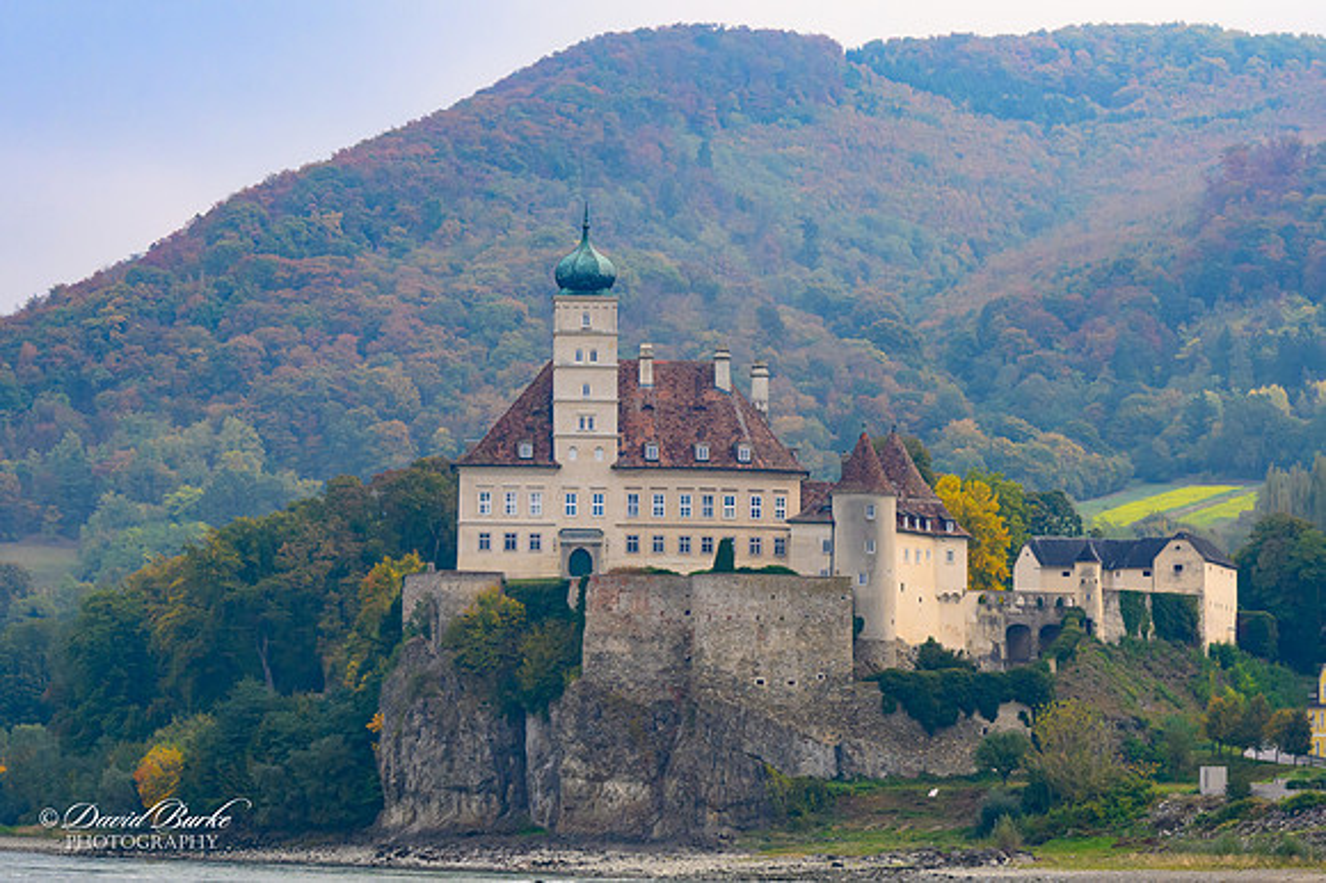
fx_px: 5448
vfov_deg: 9.3
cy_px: 442
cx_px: 663
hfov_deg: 13.9
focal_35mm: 148
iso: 800
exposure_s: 1/400
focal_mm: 99
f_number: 8
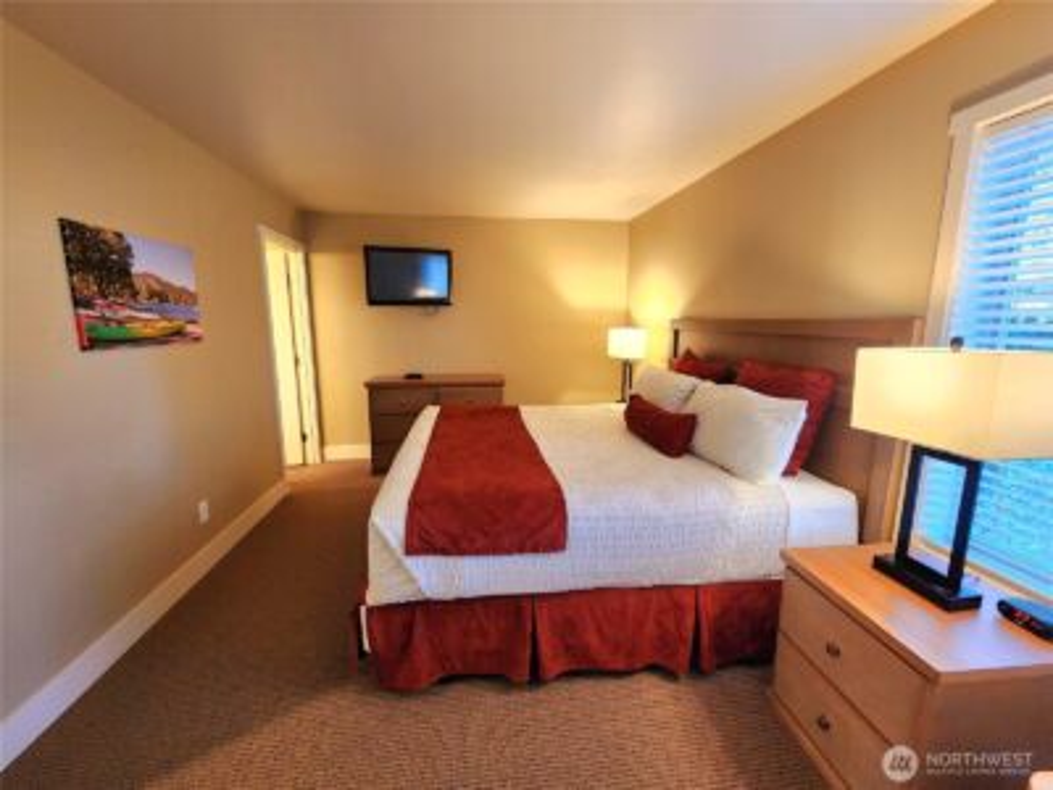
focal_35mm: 13
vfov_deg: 89.9
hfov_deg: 106.2
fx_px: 395
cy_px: 395
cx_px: 526
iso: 320
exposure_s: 1/60.2
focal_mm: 2.2
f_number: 2.2
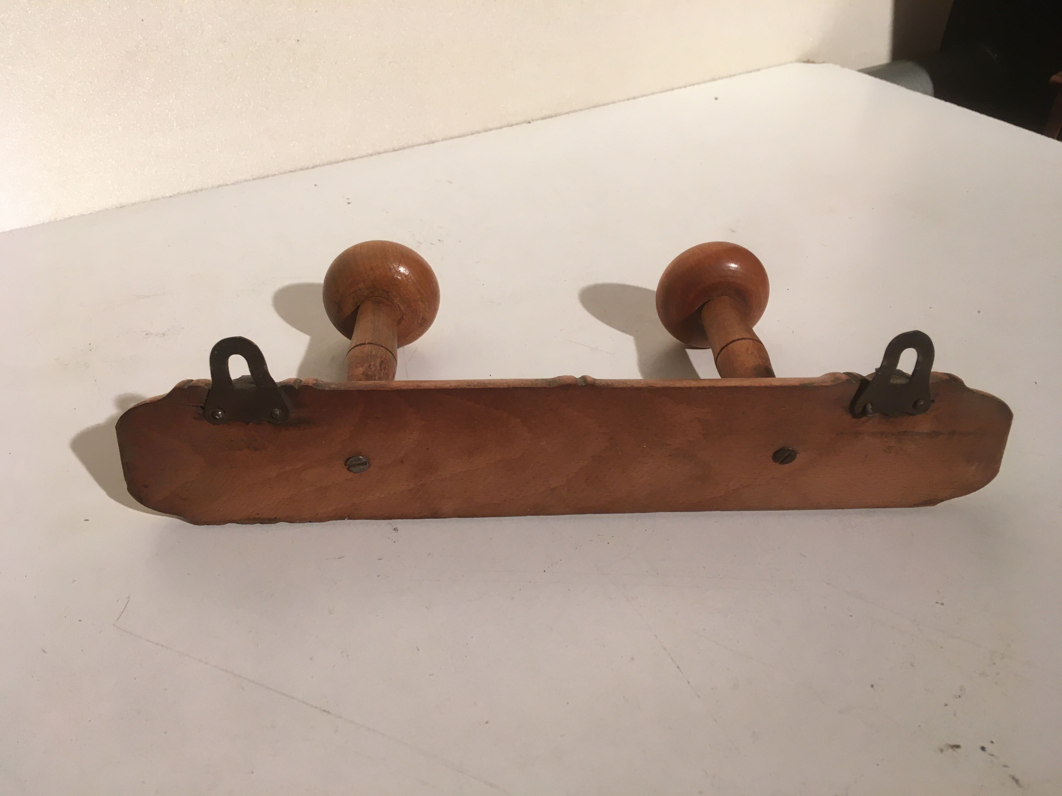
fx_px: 890
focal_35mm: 29
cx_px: 531
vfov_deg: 48.2
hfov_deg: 61.7
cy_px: 398
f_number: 2.2
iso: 80
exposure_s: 1/33
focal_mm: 4.15
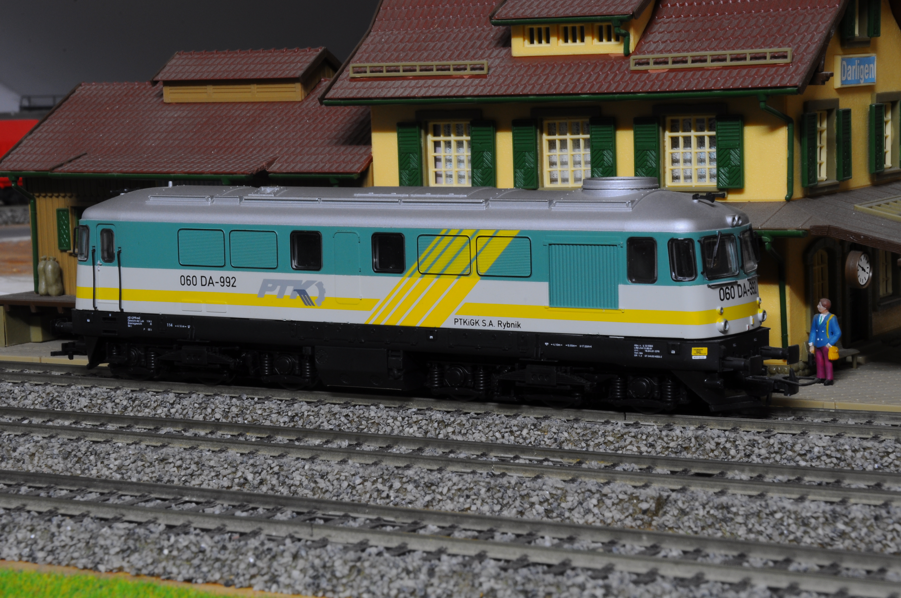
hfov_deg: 21.9
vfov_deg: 14.7
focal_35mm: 93
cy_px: 299
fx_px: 2325
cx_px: 450
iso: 200
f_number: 36
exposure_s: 10
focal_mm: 62
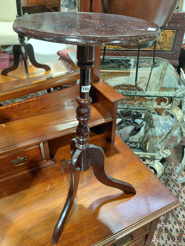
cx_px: 91
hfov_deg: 51.4
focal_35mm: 27
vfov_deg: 65.3
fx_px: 192
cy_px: 118
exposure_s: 1/50.1
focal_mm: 4.69
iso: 160
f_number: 1.8
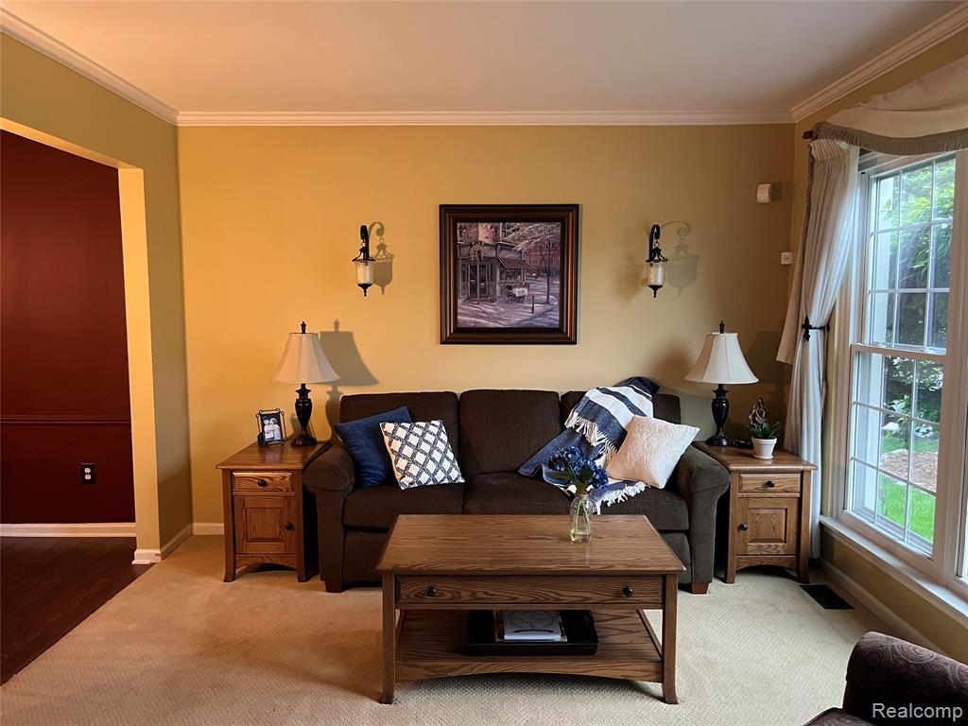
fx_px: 727
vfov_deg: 53.1
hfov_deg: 67.3
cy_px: 363
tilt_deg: -5.4
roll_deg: -0.2
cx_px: 484
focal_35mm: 26
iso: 400
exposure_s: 1/60
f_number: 1.6
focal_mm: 5.1
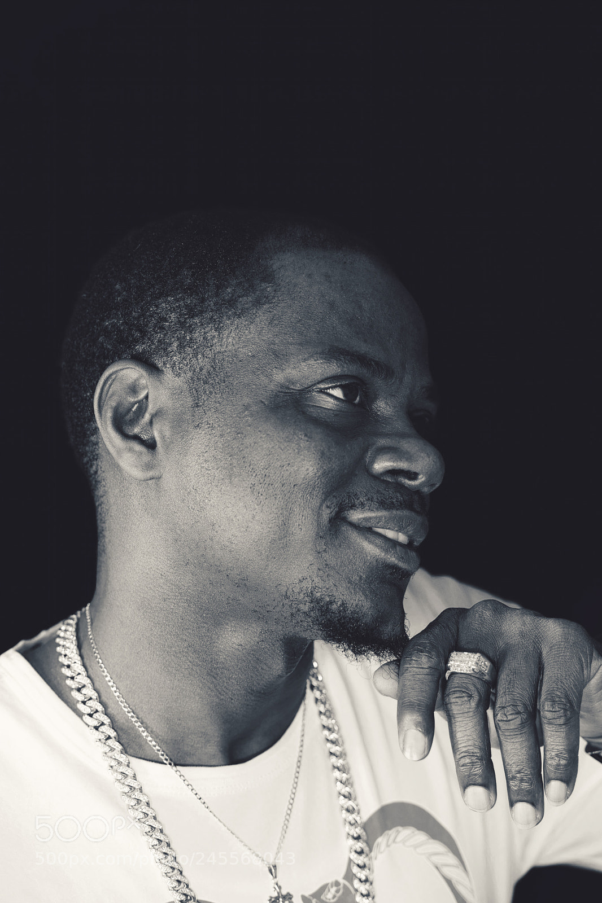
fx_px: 2446
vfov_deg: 20.9
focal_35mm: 98
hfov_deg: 14.0
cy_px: 452
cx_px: 301
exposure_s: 1/100
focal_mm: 65
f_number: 2.8
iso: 160
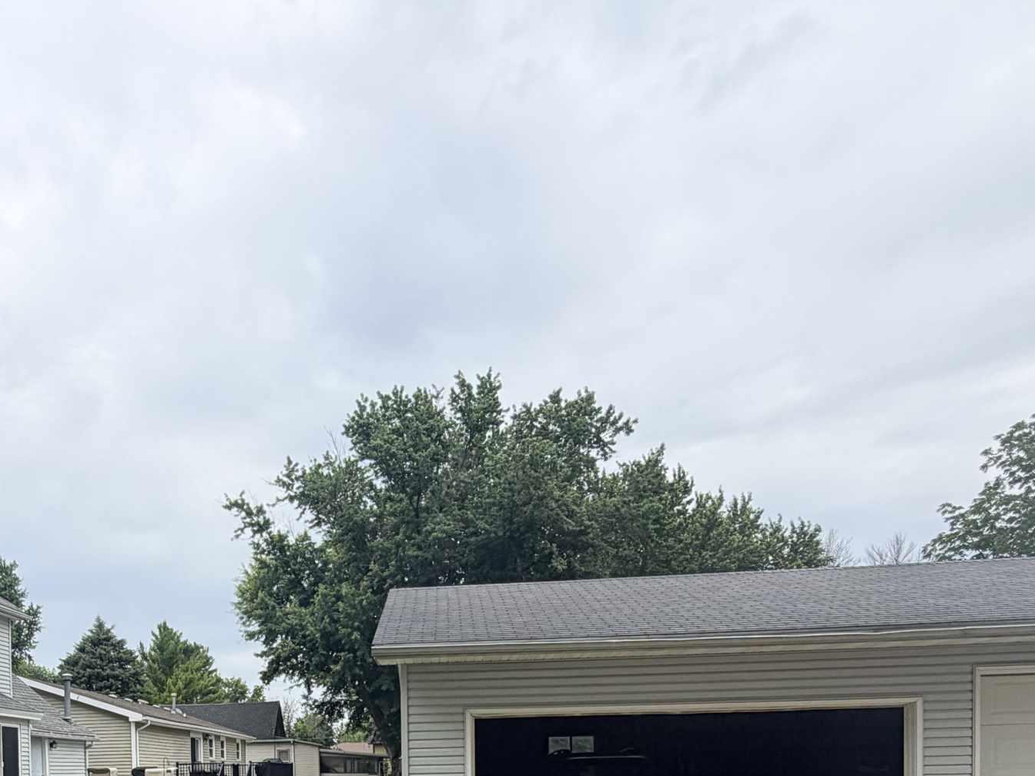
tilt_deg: -1.6
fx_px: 957
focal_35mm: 32
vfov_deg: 38.5
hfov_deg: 54.9
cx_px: 295
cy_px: 800
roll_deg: +2.8
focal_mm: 2.22
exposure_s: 1/770
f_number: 2.2
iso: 20
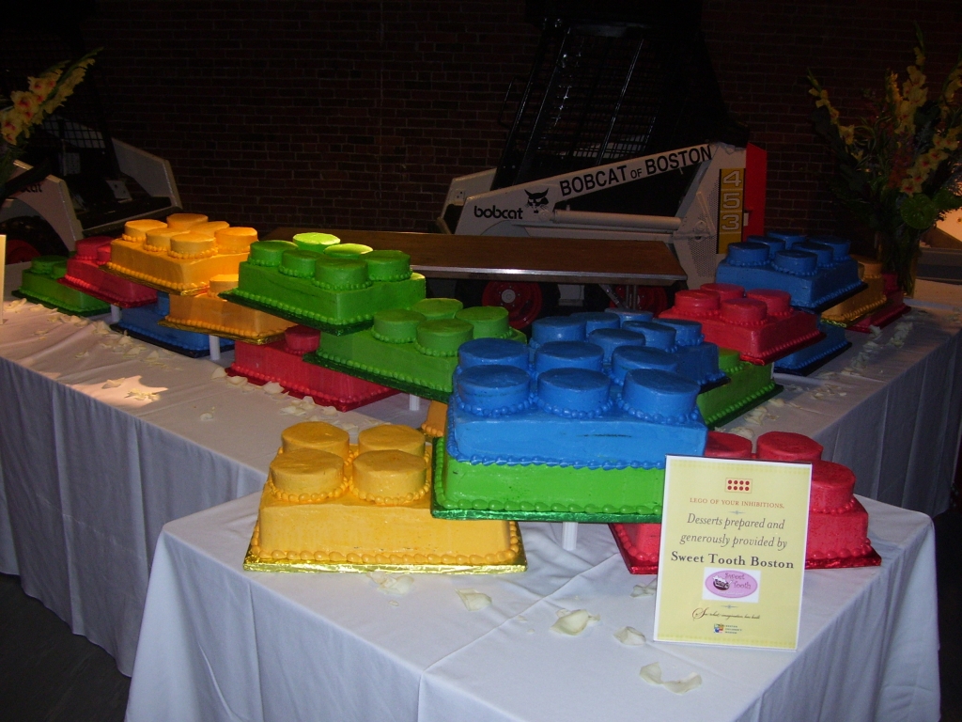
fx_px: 1028
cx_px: 481
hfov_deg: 50.1
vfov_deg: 38.7
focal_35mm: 37
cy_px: 361
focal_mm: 6
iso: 125
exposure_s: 1/60
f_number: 2.7
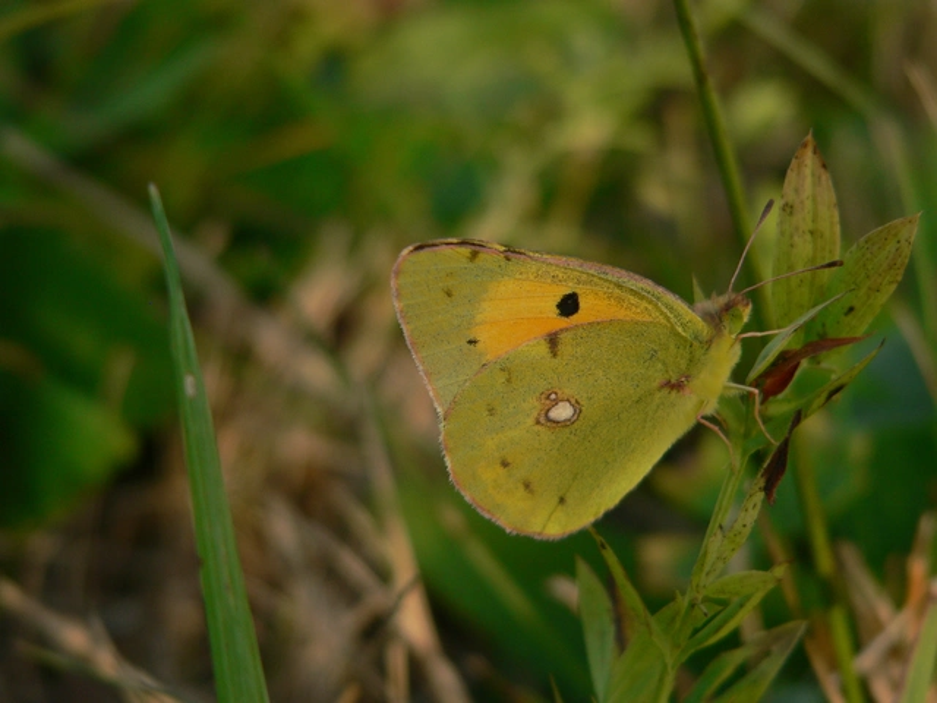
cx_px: 468
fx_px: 2193
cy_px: 352
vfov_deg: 18.2
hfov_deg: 24.1
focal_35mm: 81
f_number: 3.3
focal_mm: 13.5
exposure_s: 1/200
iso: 100
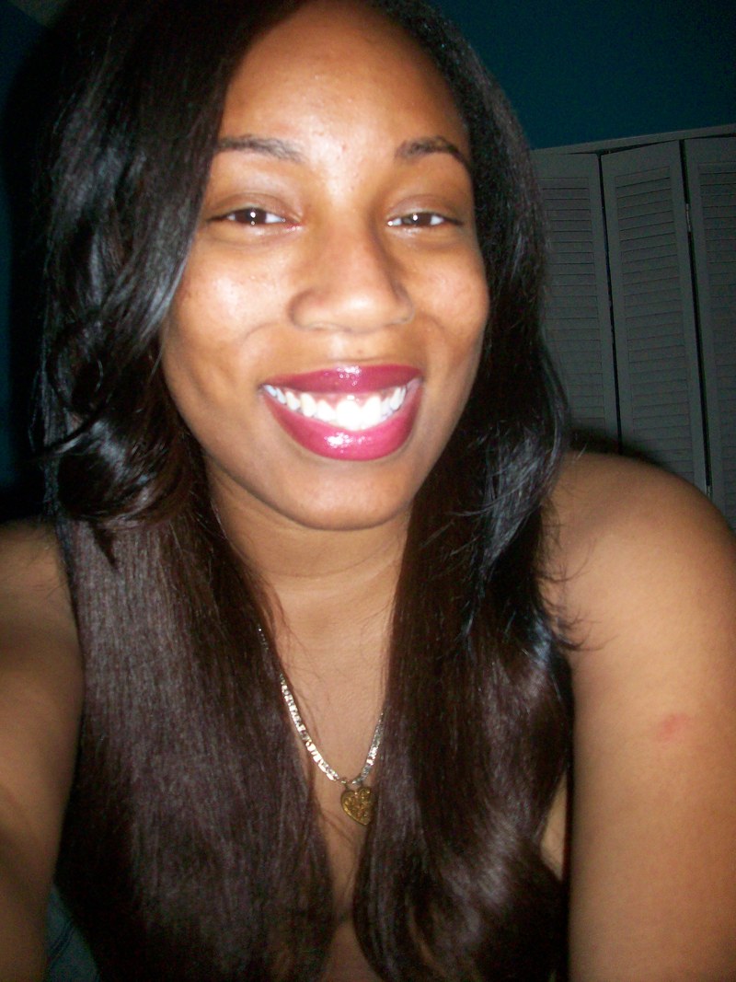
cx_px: 368
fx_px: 964
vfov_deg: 54.0
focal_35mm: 34
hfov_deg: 41.8
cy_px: 491
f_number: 2.8
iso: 160
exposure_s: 1/60
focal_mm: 5.7
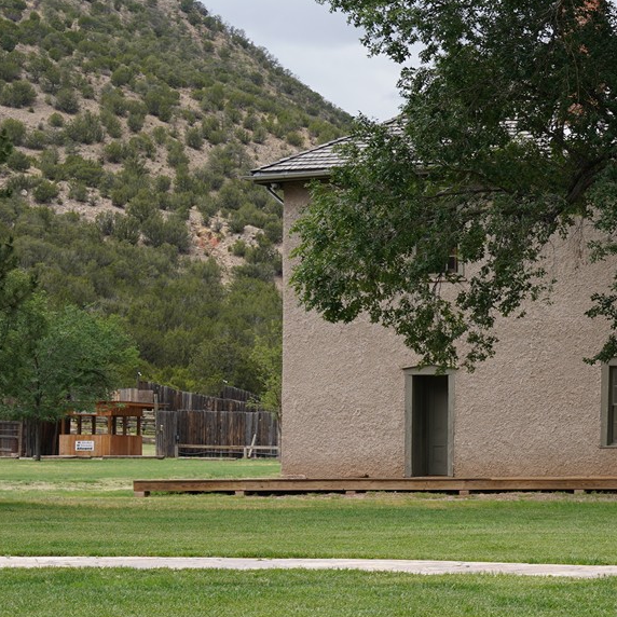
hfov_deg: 14.0
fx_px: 2279
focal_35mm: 113
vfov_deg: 15.4
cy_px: 364
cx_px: 1040
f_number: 6.3
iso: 100
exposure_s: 1/60
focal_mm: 38
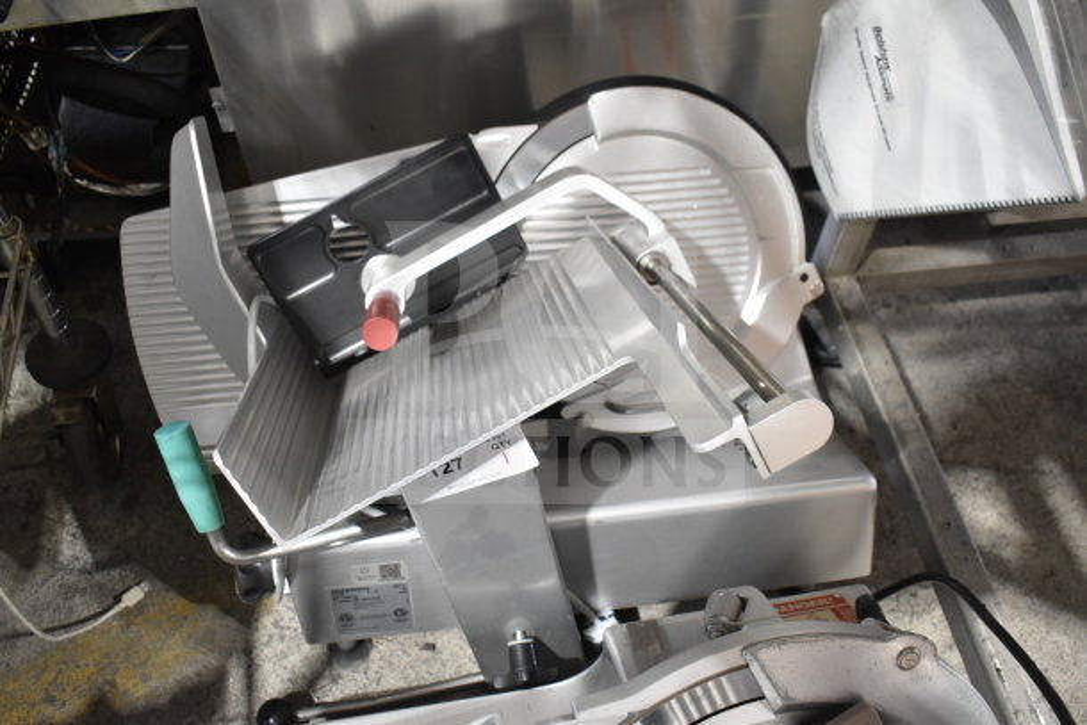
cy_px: 362
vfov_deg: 40.0
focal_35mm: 33
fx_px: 997
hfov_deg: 57.2
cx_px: 544
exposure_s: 1/30
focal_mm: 22
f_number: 3.8
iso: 1100
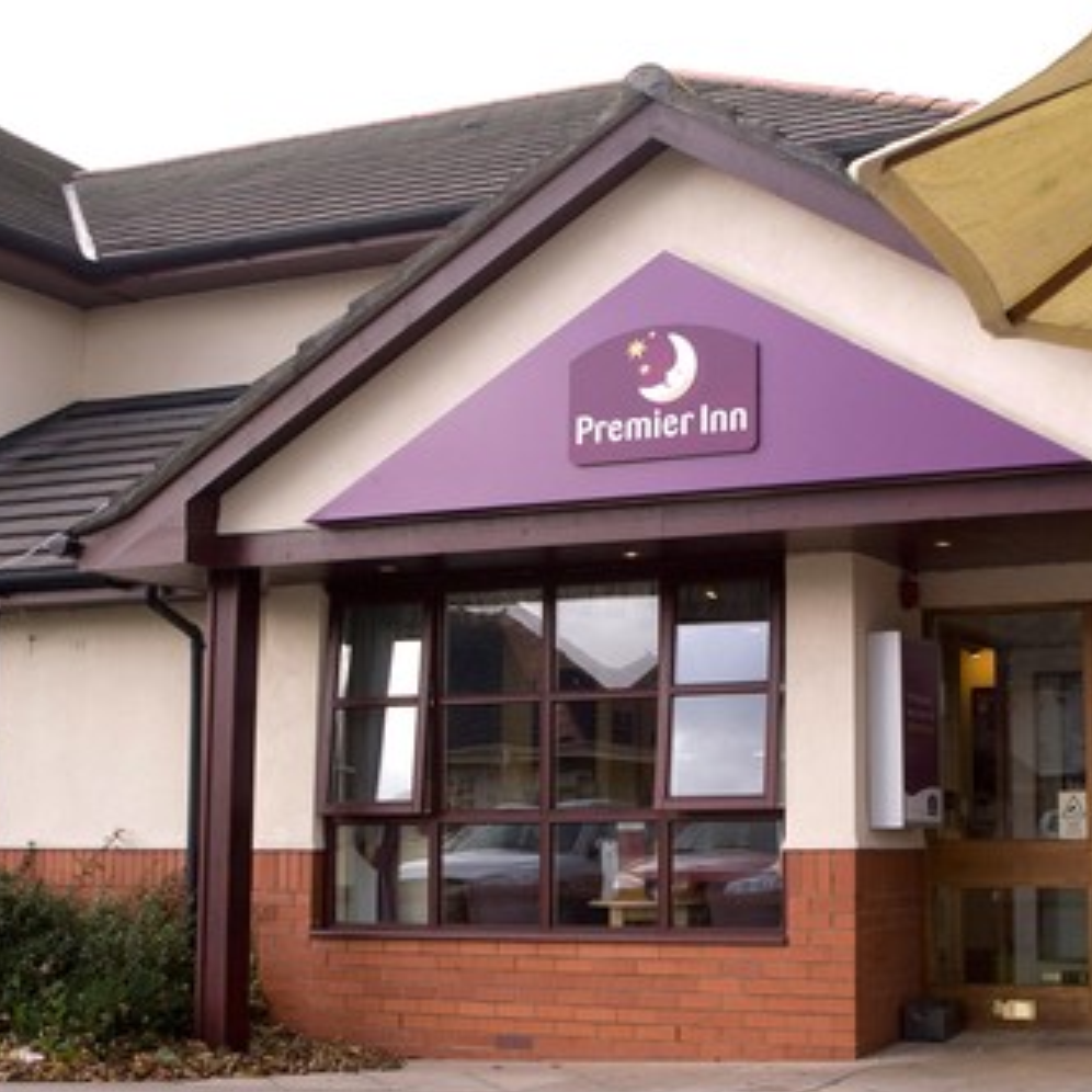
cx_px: 803
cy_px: 546
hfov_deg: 30.6
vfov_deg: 31.1
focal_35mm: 55
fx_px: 1963
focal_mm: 28
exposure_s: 1/40
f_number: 8
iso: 250
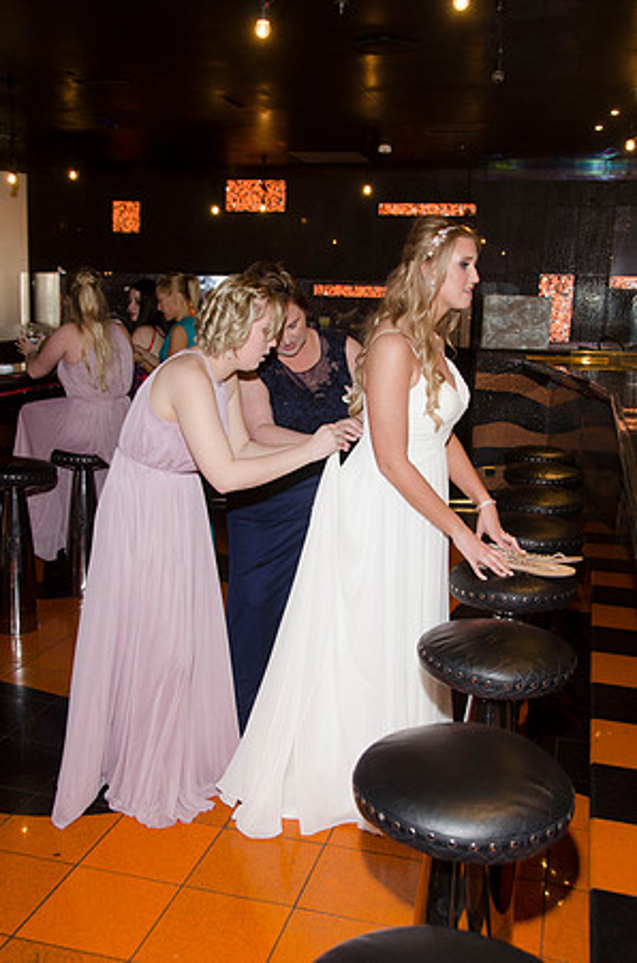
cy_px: 482
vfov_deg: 53.2
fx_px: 960
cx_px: 318
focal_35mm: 36
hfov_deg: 36.7
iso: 400
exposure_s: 1/60
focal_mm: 24
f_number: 5.6
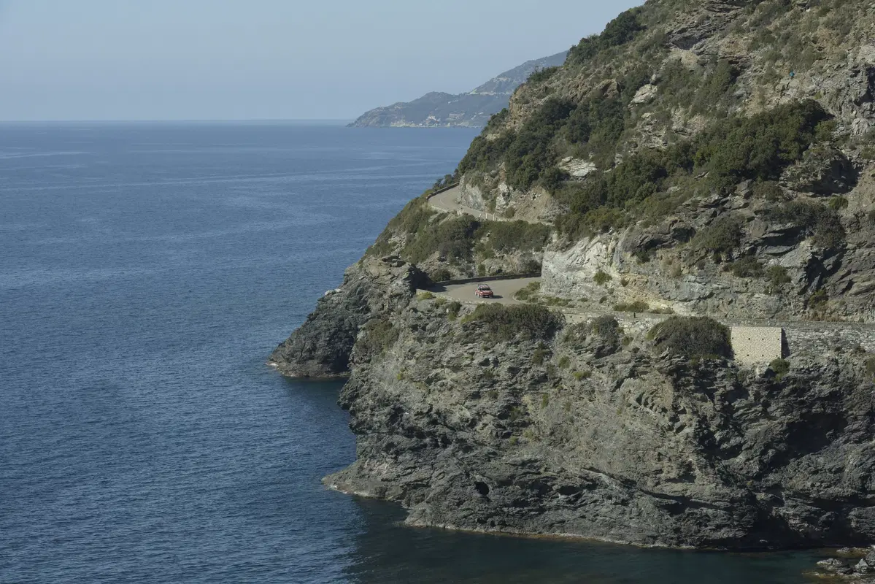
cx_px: 438
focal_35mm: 116
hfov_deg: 17.6
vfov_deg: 11.8
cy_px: 292
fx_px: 2820
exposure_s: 1/500
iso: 1250
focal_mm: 116
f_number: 16
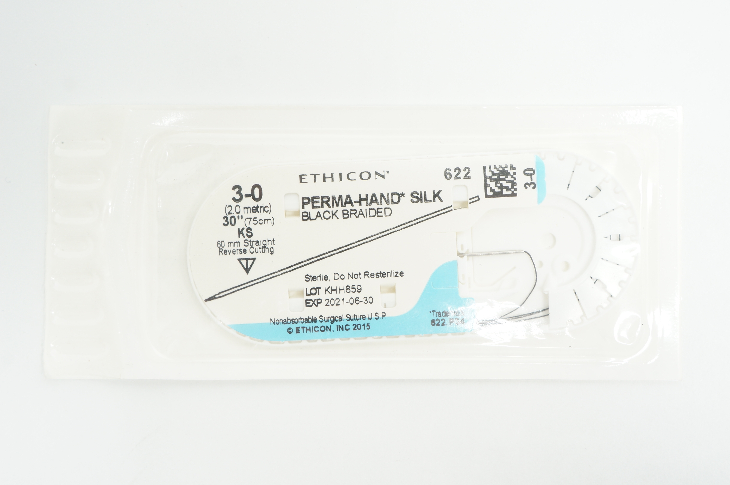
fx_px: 820
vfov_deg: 32.9
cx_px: 365
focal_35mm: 40
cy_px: 242
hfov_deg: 48.0
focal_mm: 27
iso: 400
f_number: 8
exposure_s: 1/15
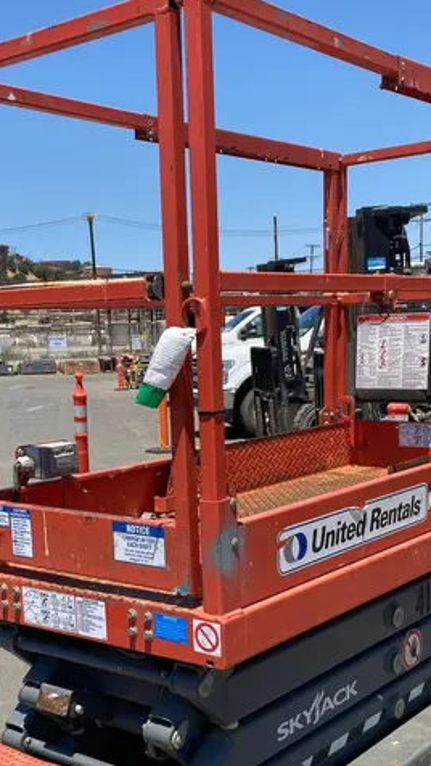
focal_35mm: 47
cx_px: 182
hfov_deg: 25.4
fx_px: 954
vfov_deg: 42.8
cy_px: 545
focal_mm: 3.99
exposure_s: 1/1600
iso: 20
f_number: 1.8
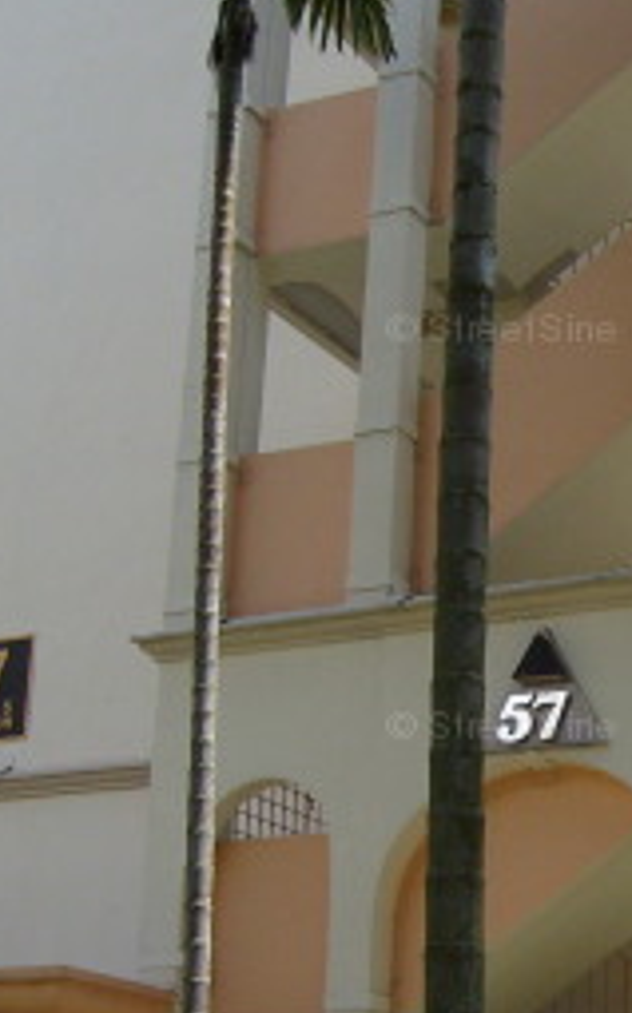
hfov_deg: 15.9
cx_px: 684
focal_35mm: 80
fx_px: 2208
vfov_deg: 25.6
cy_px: 731
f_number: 7.1
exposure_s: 1/180
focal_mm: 5.8
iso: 80
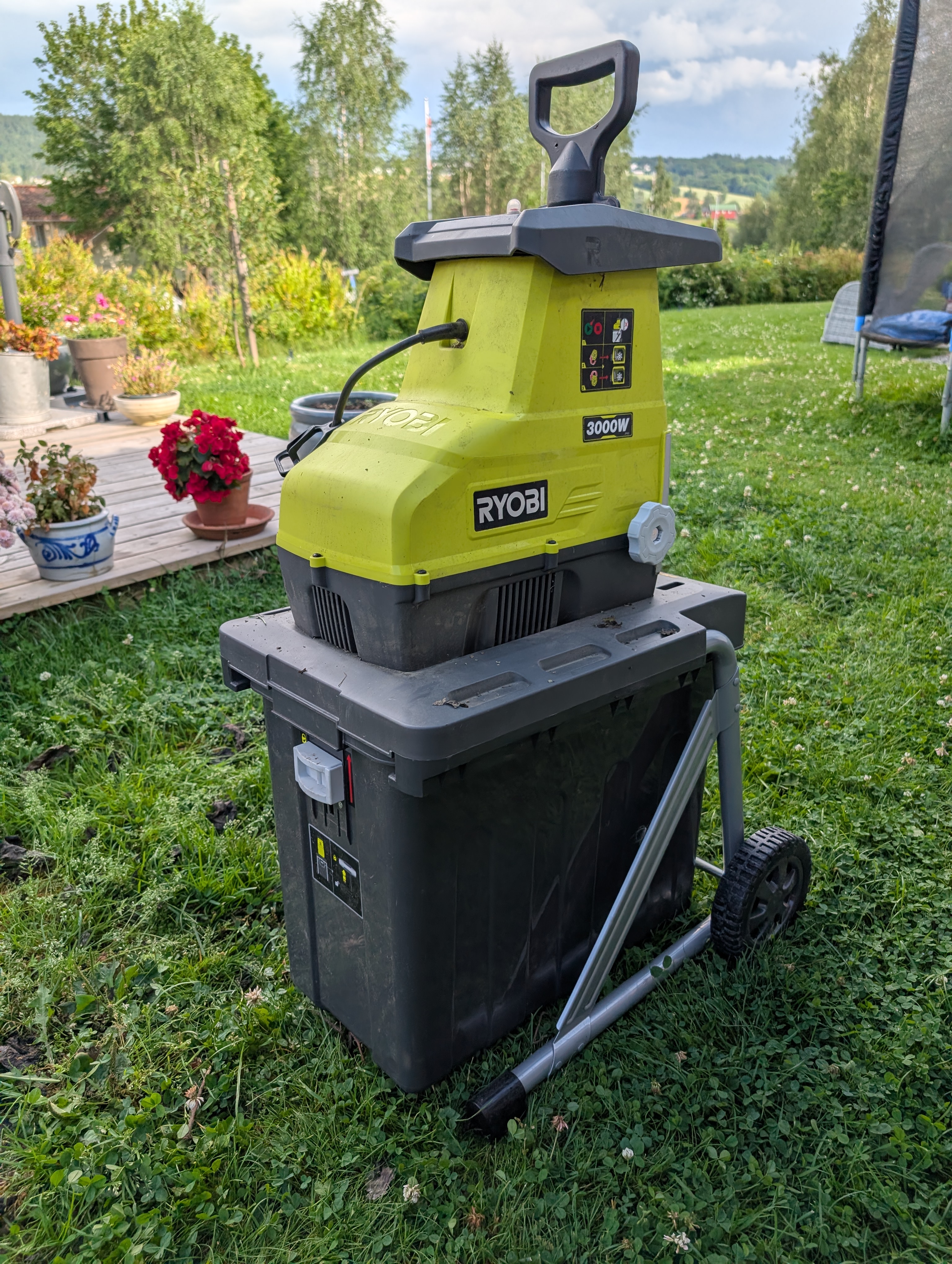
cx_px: 476
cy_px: 632
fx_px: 878
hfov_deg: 56.9
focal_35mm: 24
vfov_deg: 71.5
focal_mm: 6.9
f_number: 1.68
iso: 20
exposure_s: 1/712
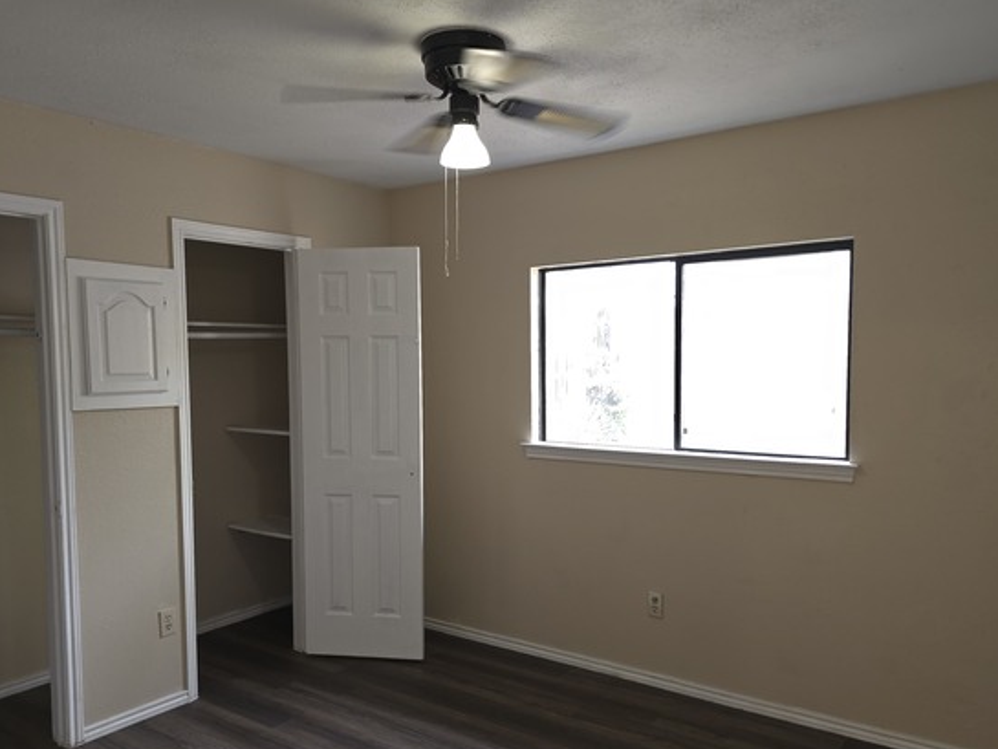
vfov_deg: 51.3
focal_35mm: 27
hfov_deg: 65.3
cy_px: 410
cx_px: 509
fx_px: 779
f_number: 1.7
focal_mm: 6.3
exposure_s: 1/40
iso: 100
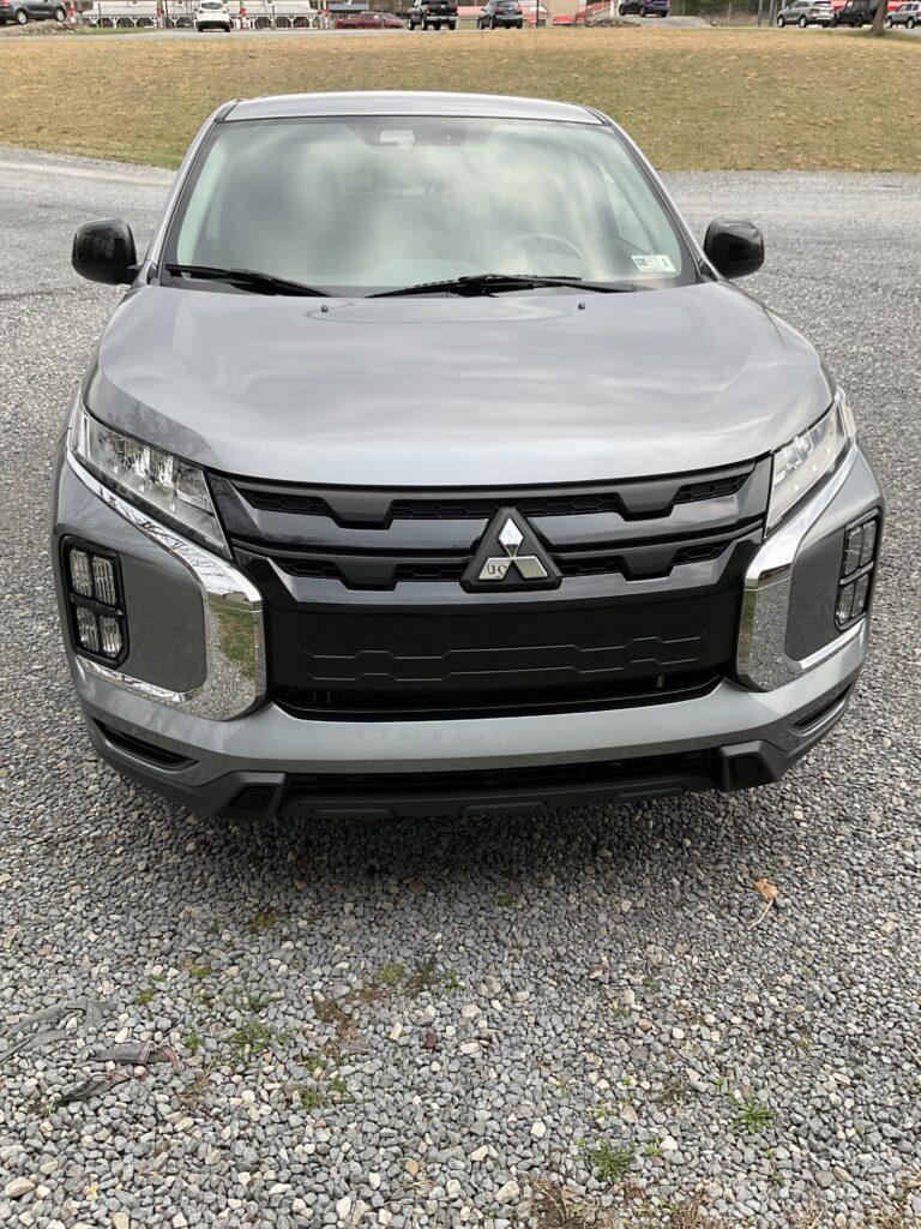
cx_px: 460
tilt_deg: -28.9
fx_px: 1029
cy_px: 614
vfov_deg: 61.7
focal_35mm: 29
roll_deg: +0.8
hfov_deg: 48.2
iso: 16
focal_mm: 3
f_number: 1.8
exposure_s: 1/719
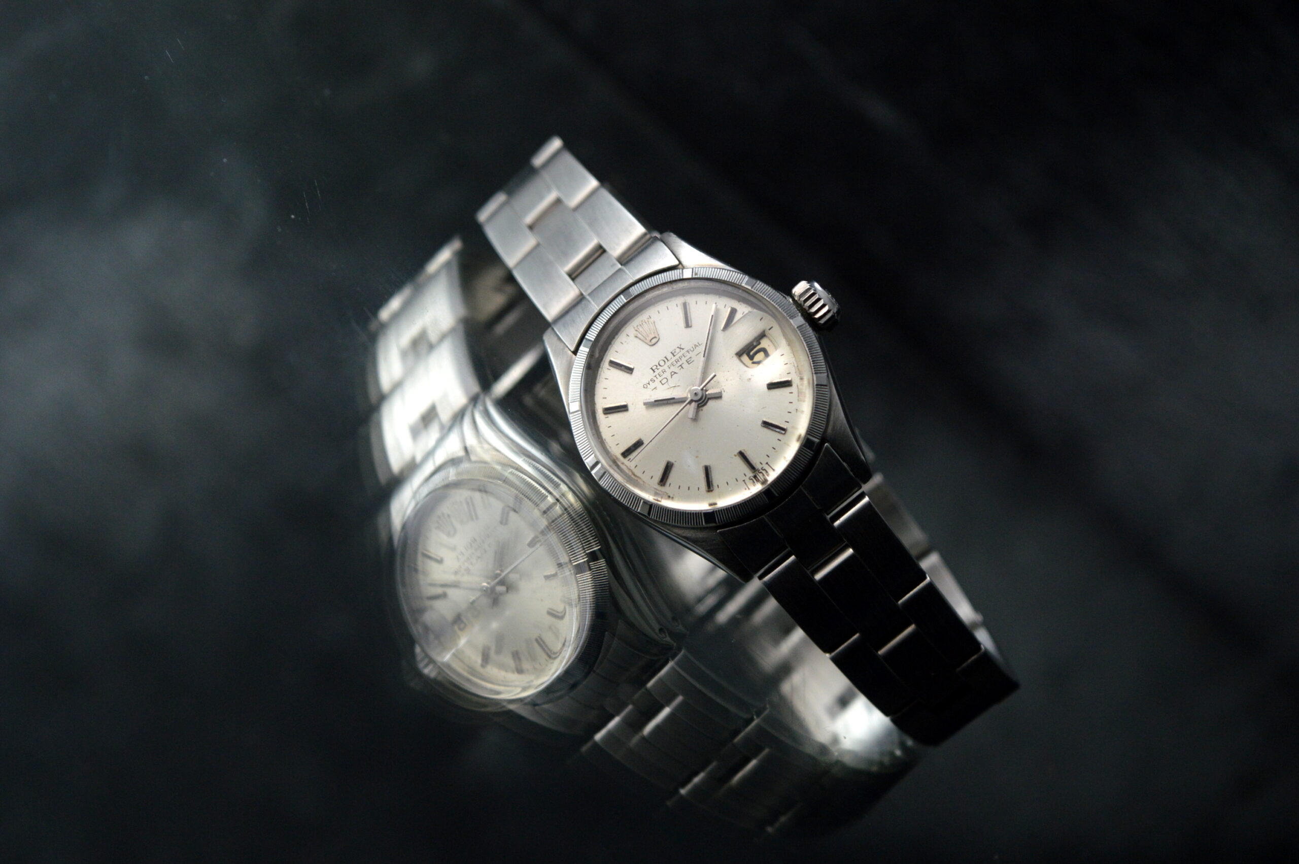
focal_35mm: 72
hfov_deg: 28.1
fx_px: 2596
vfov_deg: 18.9
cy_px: 432
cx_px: 650
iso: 800
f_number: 6.3
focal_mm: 48
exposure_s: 1/160
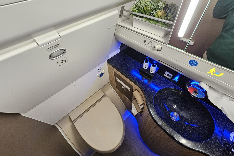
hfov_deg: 104.2
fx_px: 91
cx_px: 119
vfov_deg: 80.8
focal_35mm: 14
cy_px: 68
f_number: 2.2
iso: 500
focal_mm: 2.2
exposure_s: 1/30
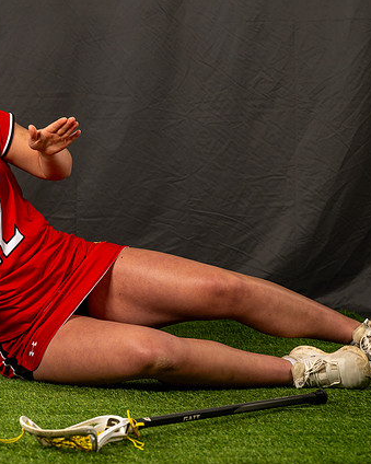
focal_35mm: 174
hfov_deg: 8.8
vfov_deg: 11.1
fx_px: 2389
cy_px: 217
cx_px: 34
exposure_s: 1/160
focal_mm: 115
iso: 160
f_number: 6.3
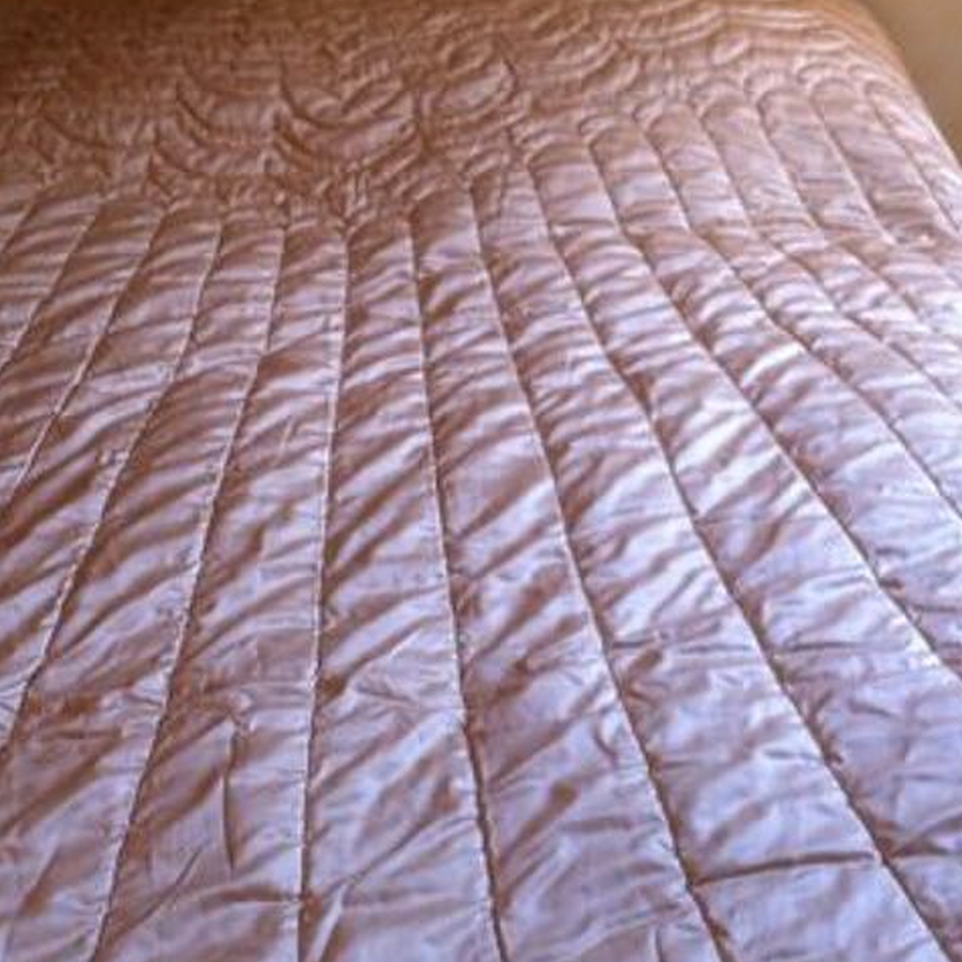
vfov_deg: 26.4
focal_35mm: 65
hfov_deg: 26.5
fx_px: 2044
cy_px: 605
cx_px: 460
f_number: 2.8
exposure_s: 1/17
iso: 80
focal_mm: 3.85
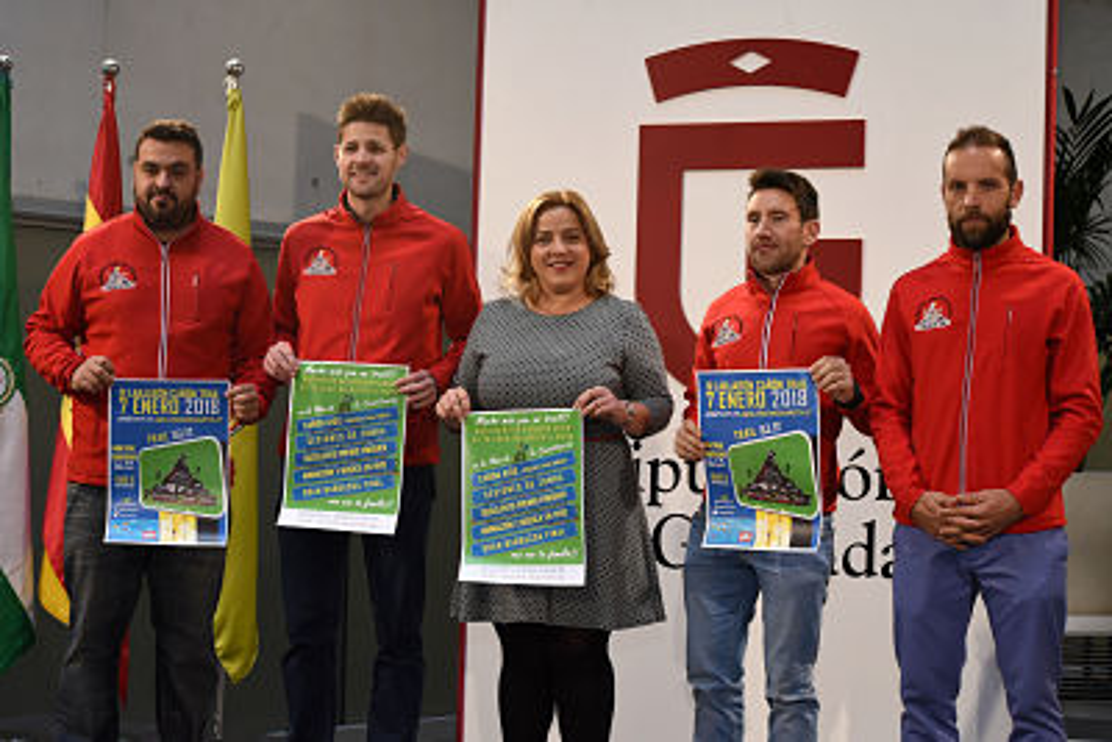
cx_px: 556
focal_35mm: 70
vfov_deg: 19.5
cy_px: 371
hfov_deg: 28.8
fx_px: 2163
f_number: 8
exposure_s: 1/125
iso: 2000
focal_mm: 70
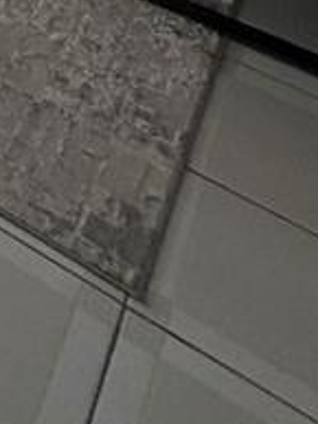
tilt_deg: -9.1
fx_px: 1064
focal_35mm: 87
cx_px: -616
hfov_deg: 11.2
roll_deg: -1.1
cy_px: -633
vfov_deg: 14.1
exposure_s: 1/121
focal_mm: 2.22
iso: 64
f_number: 2.2
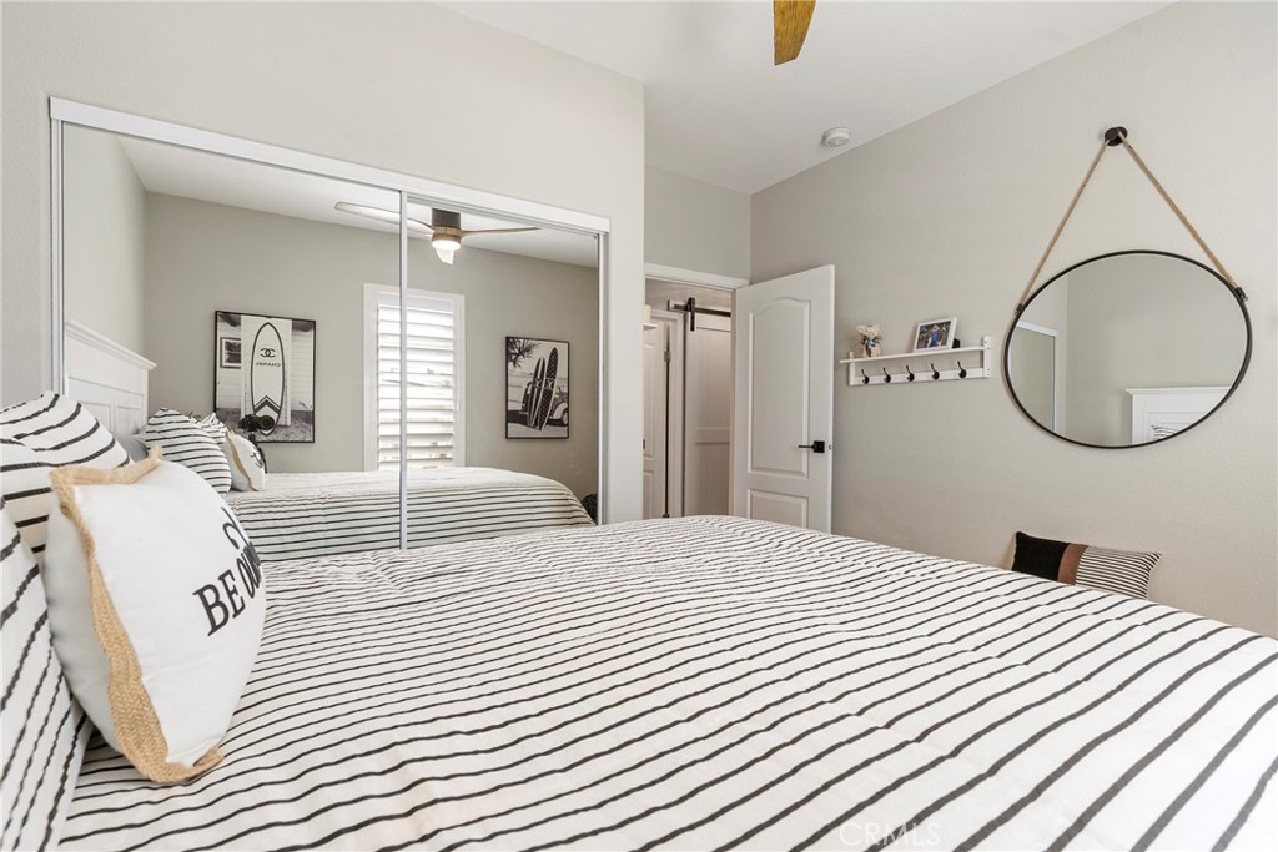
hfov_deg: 96.7
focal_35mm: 16
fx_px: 568
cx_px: 639
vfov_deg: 73.8
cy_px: 426
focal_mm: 16
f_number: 9
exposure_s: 1/20
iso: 320
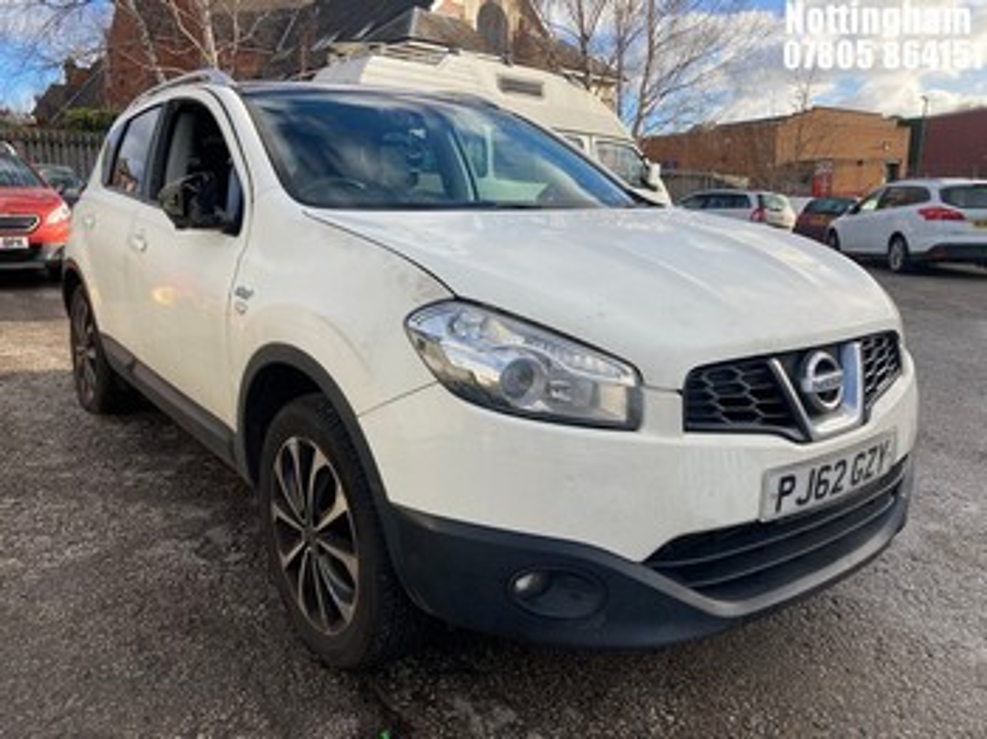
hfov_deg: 63.5
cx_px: 494
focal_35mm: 28
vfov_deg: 49.7
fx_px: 798
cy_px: 370
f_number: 1.8
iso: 20
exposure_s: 1/979
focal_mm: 3.99
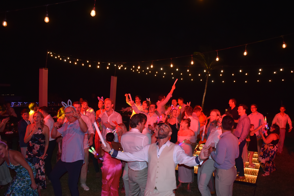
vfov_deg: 43.6
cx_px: 147
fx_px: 245
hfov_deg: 61.9
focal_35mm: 30
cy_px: 98
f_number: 3.8
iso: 900
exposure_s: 1/125
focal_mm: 20
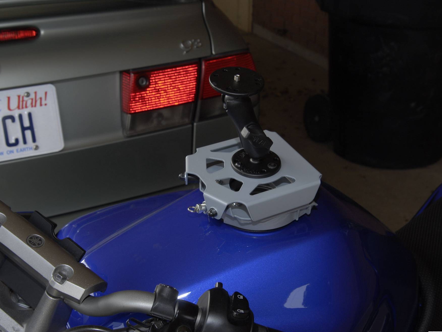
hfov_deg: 34.4
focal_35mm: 56
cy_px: 169
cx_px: 220
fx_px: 715
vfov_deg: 26.1
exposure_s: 1/60
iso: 200
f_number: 8
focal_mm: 34
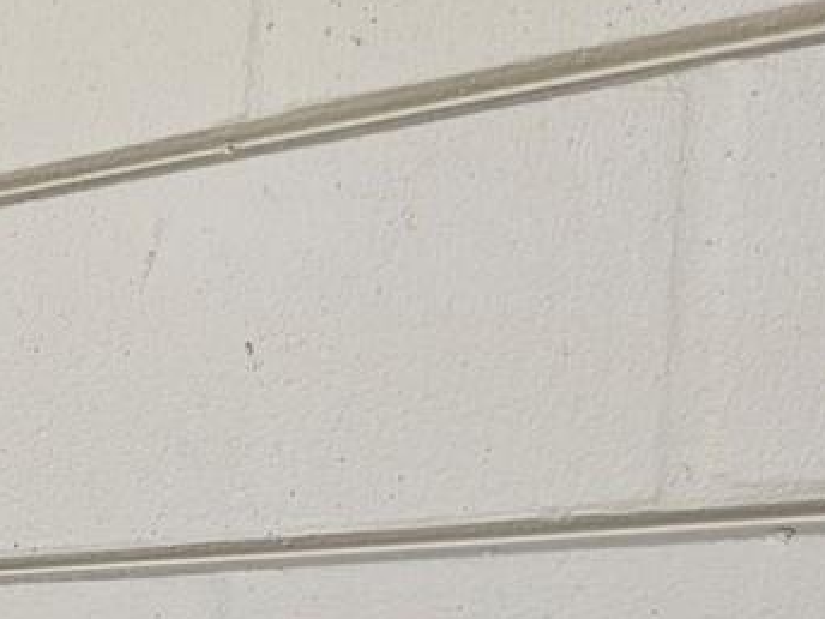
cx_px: -1022
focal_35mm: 107
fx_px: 2550
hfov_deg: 14.1
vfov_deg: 12.8
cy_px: 1024
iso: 10
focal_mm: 6.3
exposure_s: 1/227
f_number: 1.7
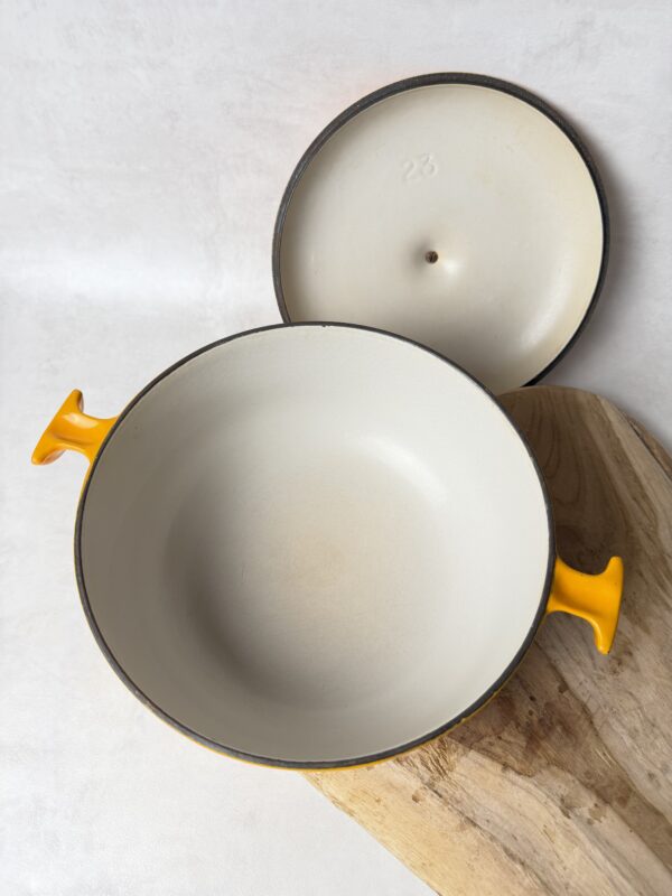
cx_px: 336
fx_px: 621
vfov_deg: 71.6
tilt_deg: -60.9
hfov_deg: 56.8
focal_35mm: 24
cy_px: 448
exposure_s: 1/100
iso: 100
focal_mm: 6.76
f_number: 1.78
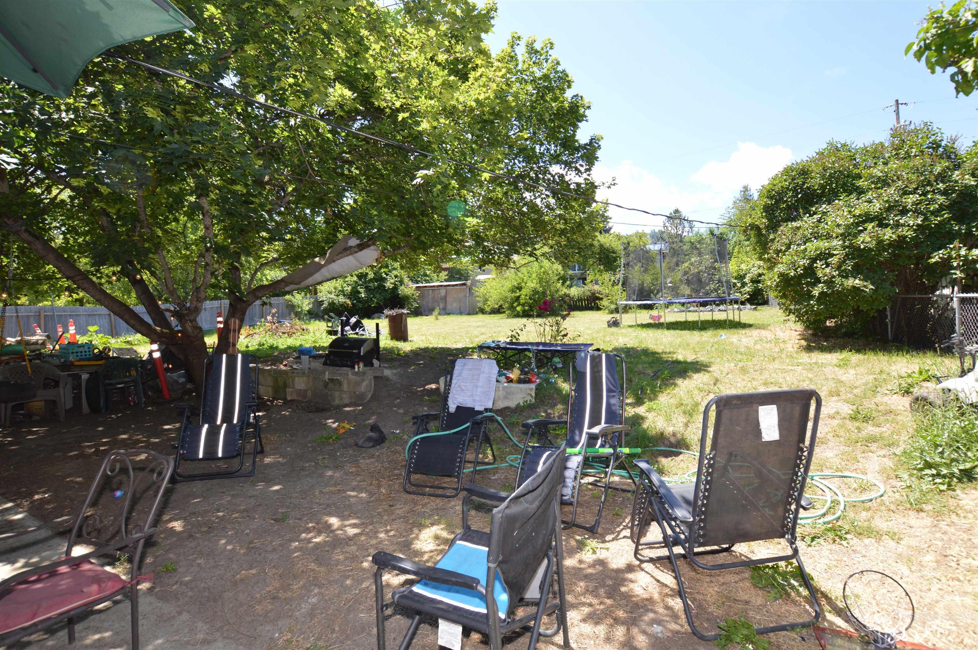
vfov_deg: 77.2
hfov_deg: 100.4
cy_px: 325
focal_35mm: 15
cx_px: 489
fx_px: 407
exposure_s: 1/200
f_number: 8
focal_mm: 10
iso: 250
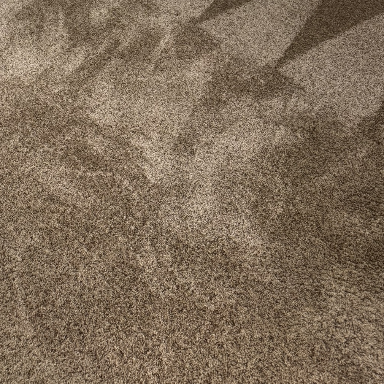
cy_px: 20
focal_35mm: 43
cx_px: 111
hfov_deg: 38.5
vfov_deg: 36.1
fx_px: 540
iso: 320
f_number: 1.78
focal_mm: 6.76
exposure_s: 1/60
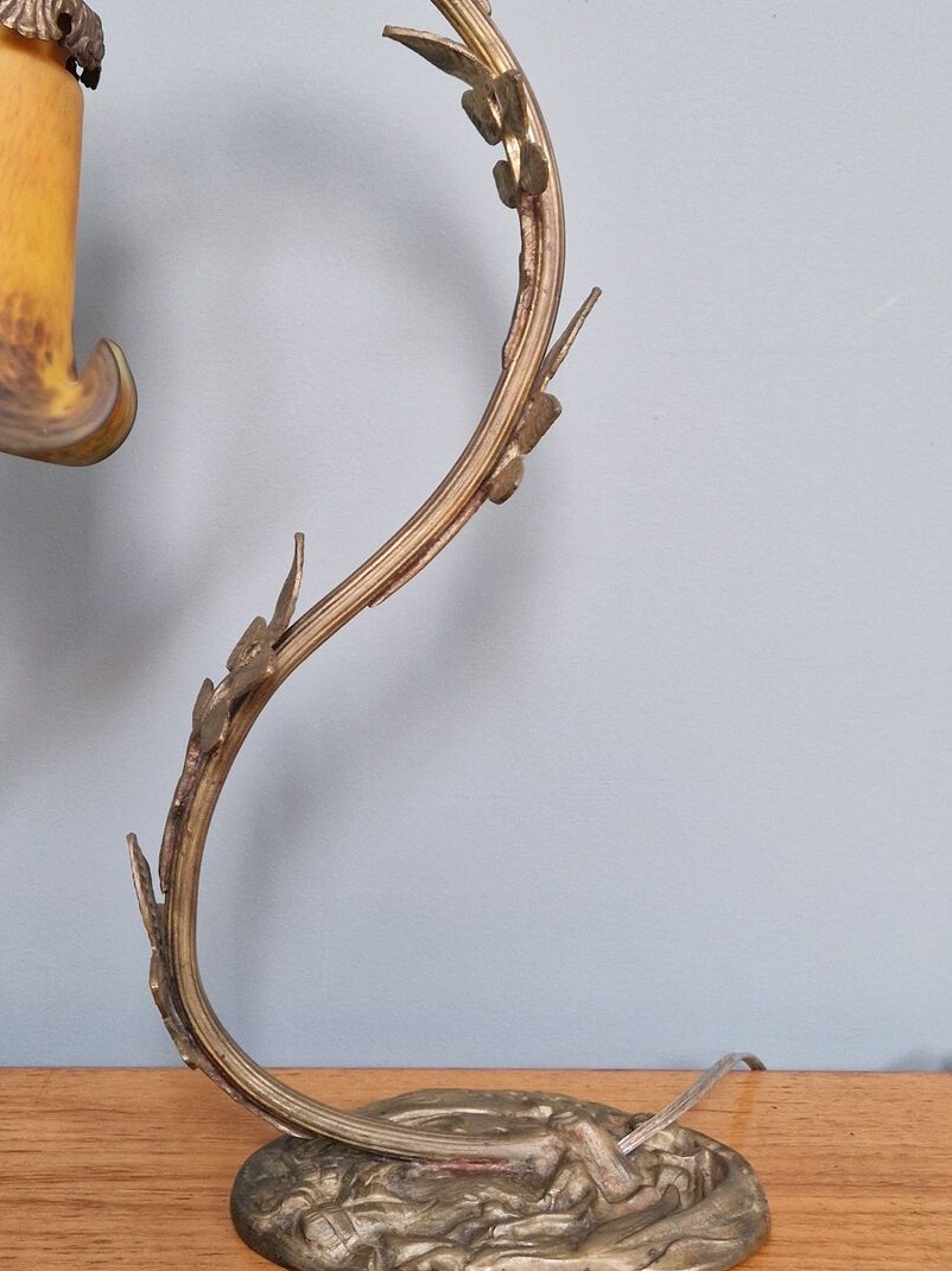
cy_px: 578
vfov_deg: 43.8
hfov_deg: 33.2
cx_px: 291
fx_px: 1577
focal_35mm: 43
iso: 500
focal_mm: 5.4
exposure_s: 1/50
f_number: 1.8
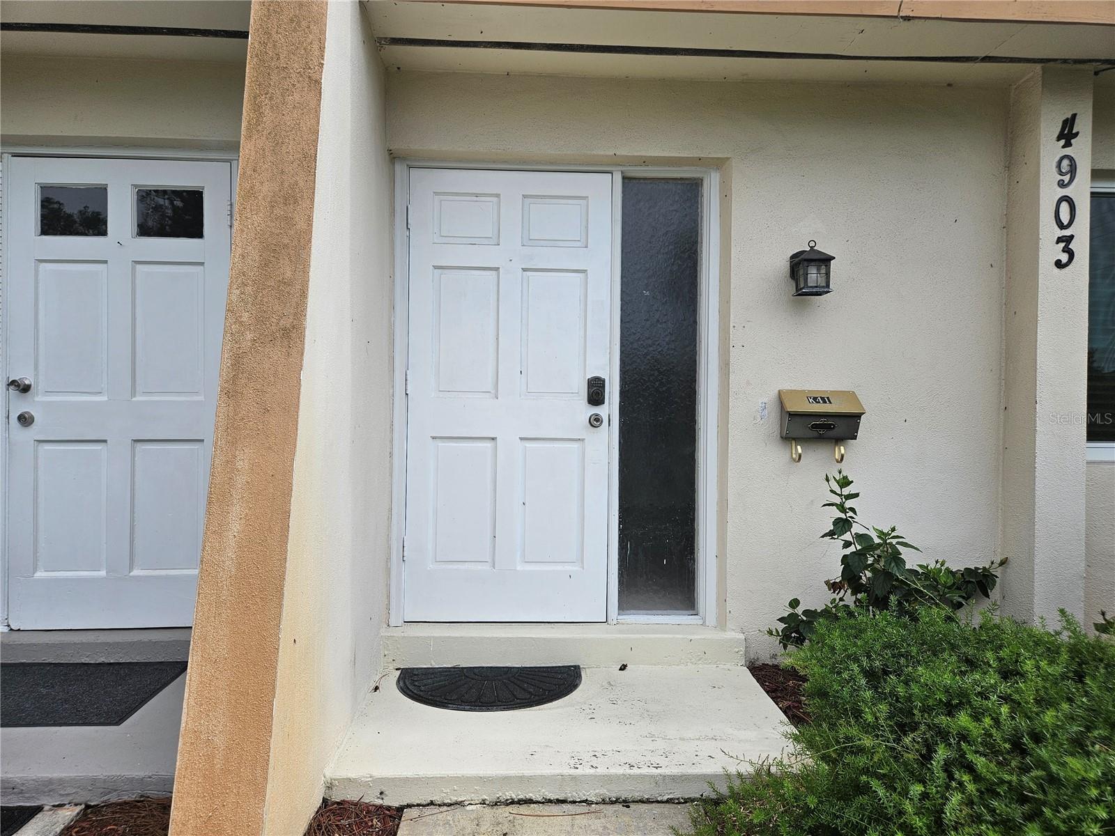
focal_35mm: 23
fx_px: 741
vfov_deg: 58.9
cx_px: 558
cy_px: 418
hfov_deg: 73.9
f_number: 1.8
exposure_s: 1/1422
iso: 25
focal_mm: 5.4
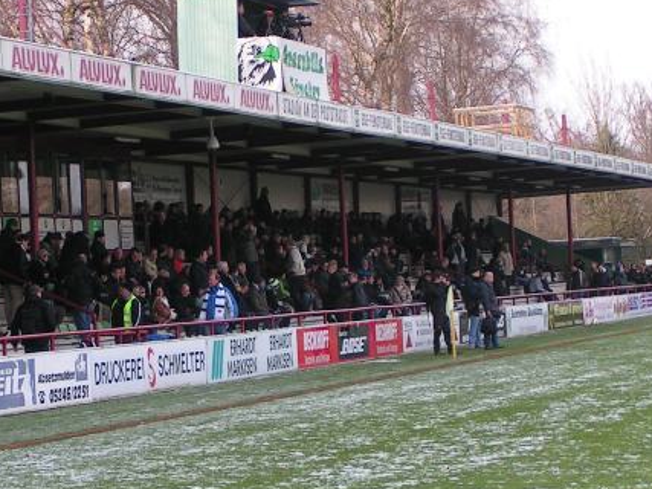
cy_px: 182
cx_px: 157
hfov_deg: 13.3
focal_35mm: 148
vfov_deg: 10.0
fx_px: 2787
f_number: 4
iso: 50
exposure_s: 1/125
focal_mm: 12.1
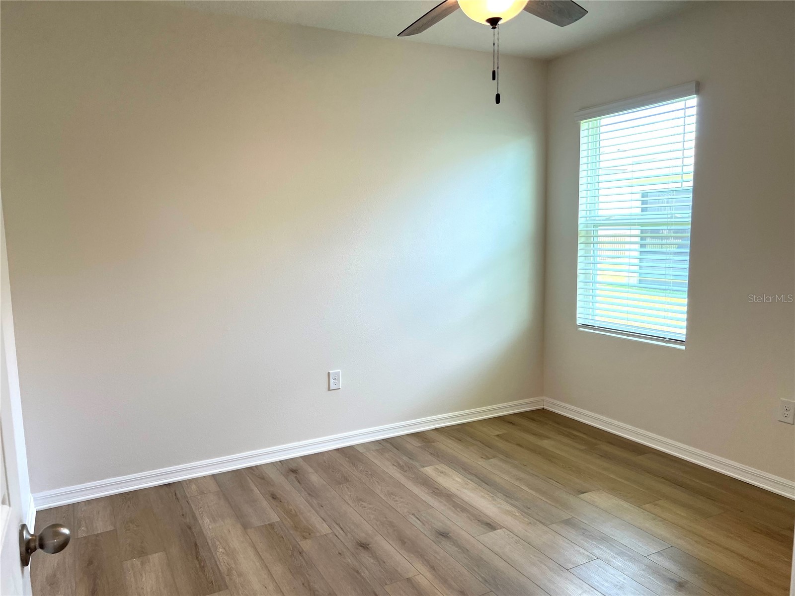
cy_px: 298
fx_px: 597
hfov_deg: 67.3
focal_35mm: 26
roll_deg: +1.1
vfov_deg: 53.1
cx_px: 398
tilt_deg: -7.6
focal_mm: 5.7
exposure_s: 1/120
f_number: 1.5
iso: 64
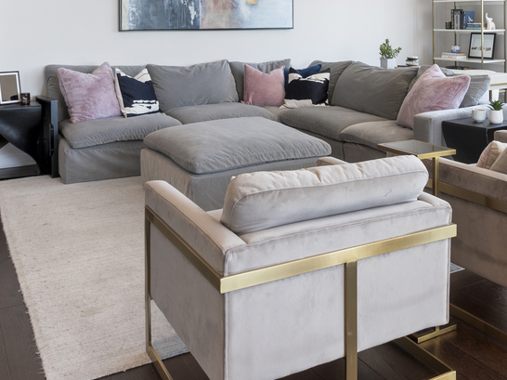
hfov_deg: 46.5
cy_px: 31
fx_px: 586
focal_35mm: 40
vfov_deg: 33.8
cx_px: 311
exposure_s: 1/6
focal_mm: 14
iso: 100
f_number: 10
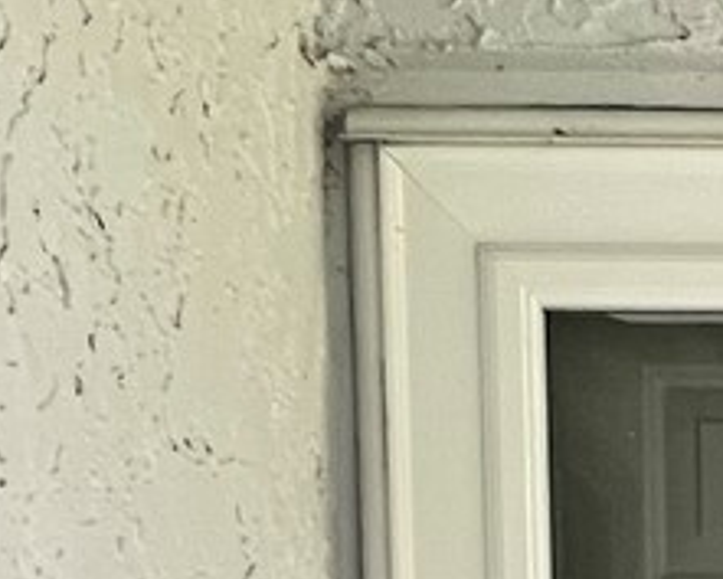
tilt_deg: -4.1
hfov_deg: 18.3
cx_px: 1106
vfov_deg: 14.7
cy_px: 1034
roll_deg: +0.0
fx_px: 1969
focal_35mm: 92
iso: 200
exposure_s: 1/99
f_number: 1.8
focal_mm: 1.57
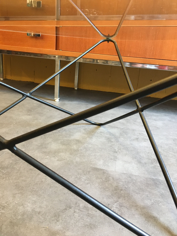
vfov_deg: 61.7
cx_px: 88
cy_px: 118
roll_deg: -5.3
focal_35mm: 29
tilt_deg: -17.8
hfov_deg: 48.2
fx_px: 198
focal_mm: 4.15
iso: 200
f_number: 2.2
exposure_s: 1/25
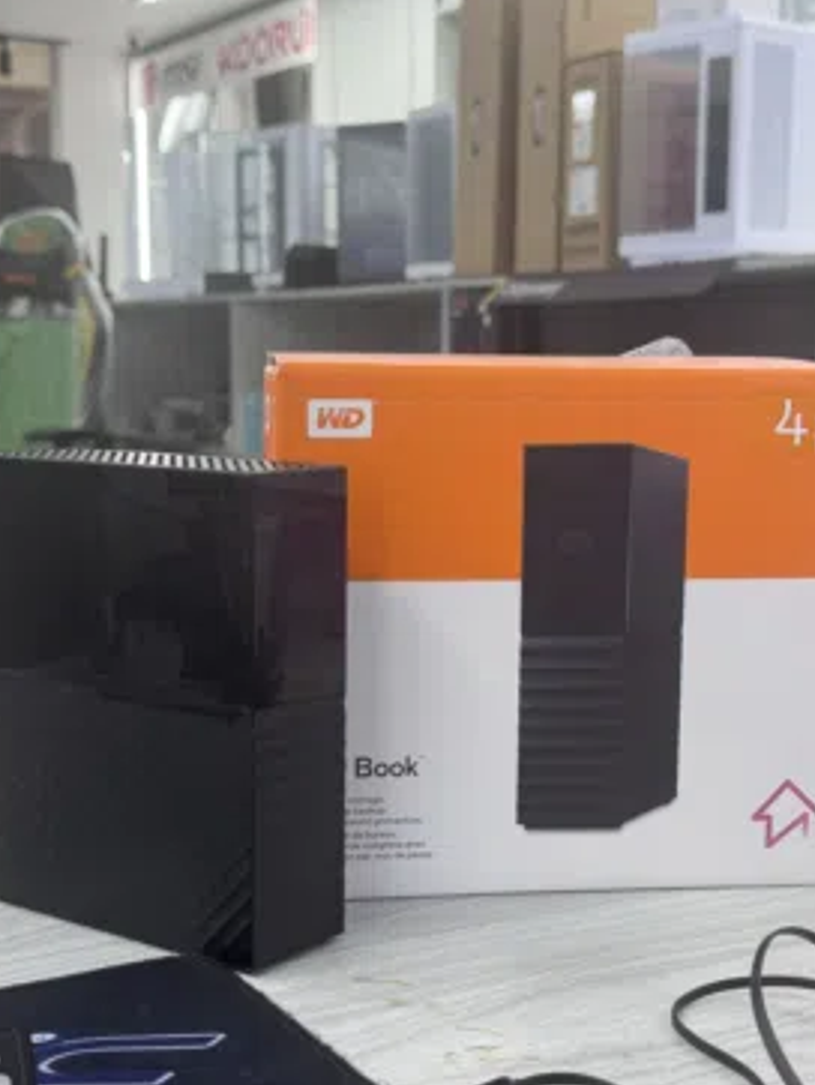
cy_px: 572
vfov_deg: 36.1
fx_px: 1662
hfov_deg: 27.6
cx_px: 425
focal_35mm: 53
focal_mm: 6.76
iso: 80
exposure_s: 1/50
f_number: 1.78
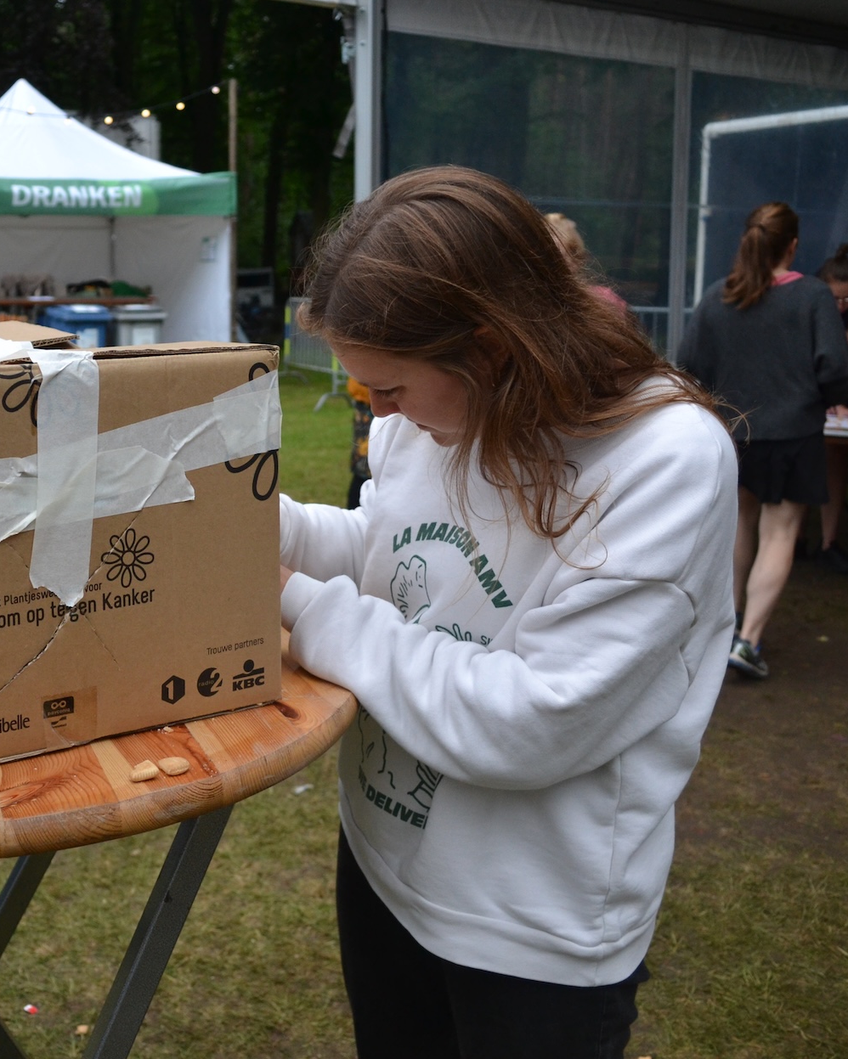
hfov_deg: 36.9
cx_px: 172
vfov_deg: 46.8
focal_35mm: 39
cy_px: 530
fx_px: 1223
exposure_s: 1/500
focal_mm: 18
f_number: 3.5
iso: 800
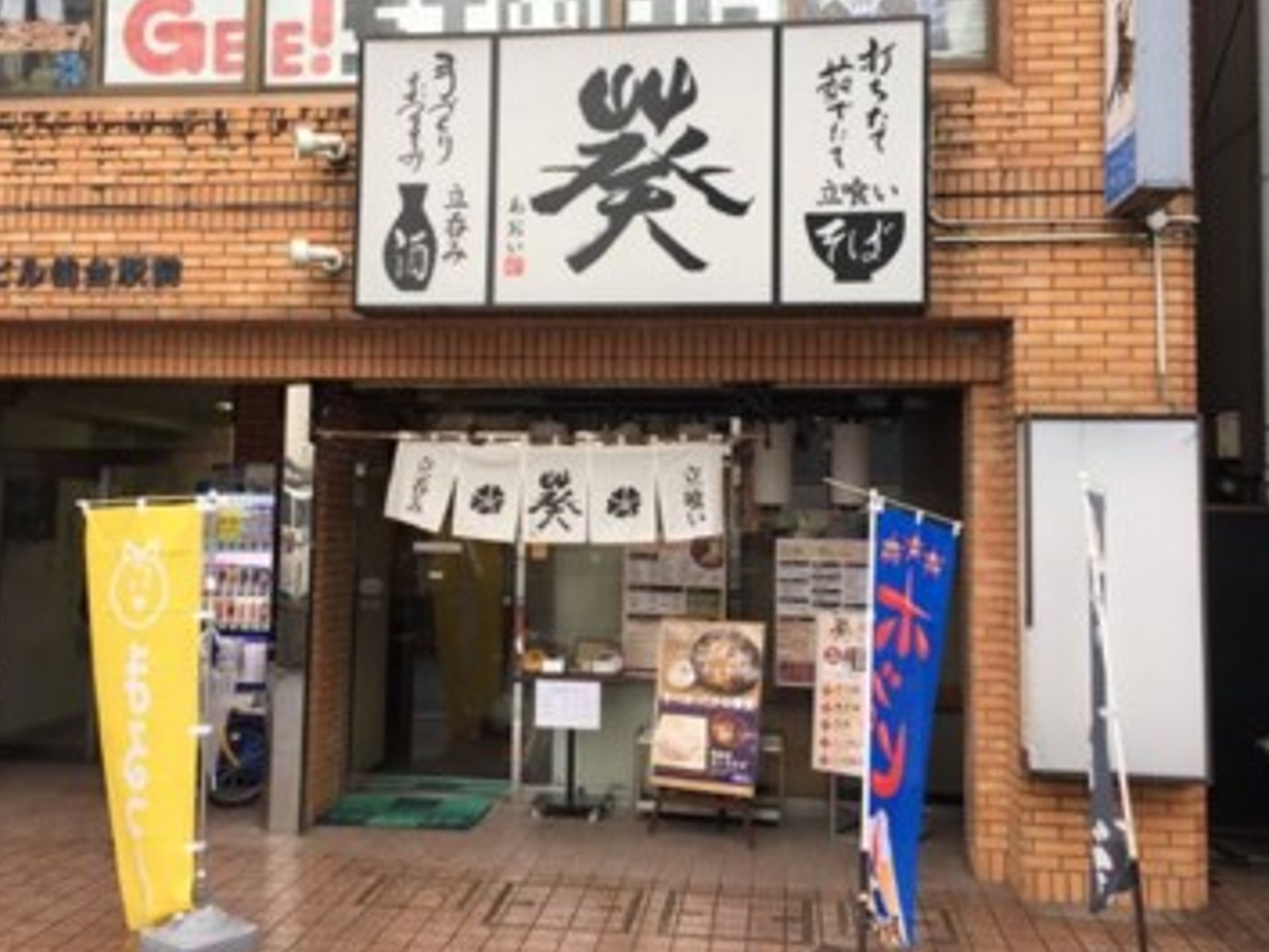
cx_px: 590
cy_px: 428
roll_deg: -1.7
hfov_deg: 50.1
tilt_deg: +4.9
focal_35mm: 37
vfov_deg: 38.6
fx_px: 1357
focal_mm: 4.15
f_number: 2.2
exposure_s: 1/60
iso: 32
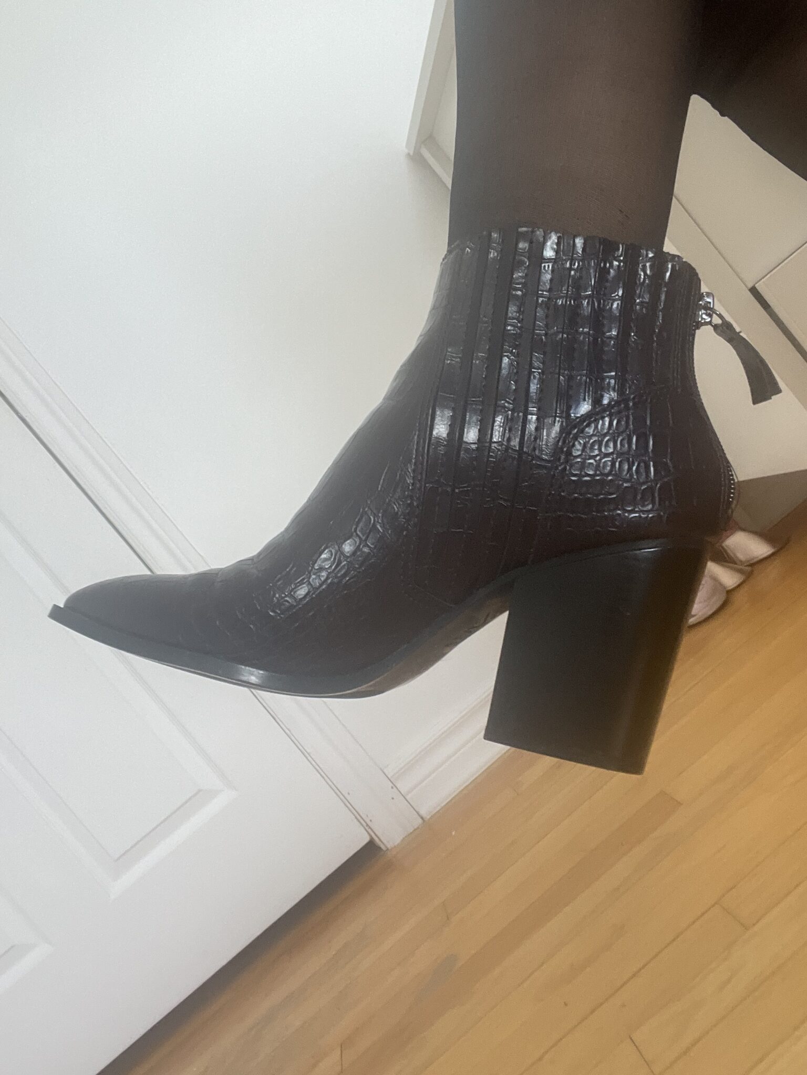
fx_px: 933
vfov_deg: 60.0
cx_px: 404
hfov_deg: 46.8
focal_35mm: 30
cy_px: 538
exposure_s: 1/100
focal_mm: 2.71
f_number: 2.2
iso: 100
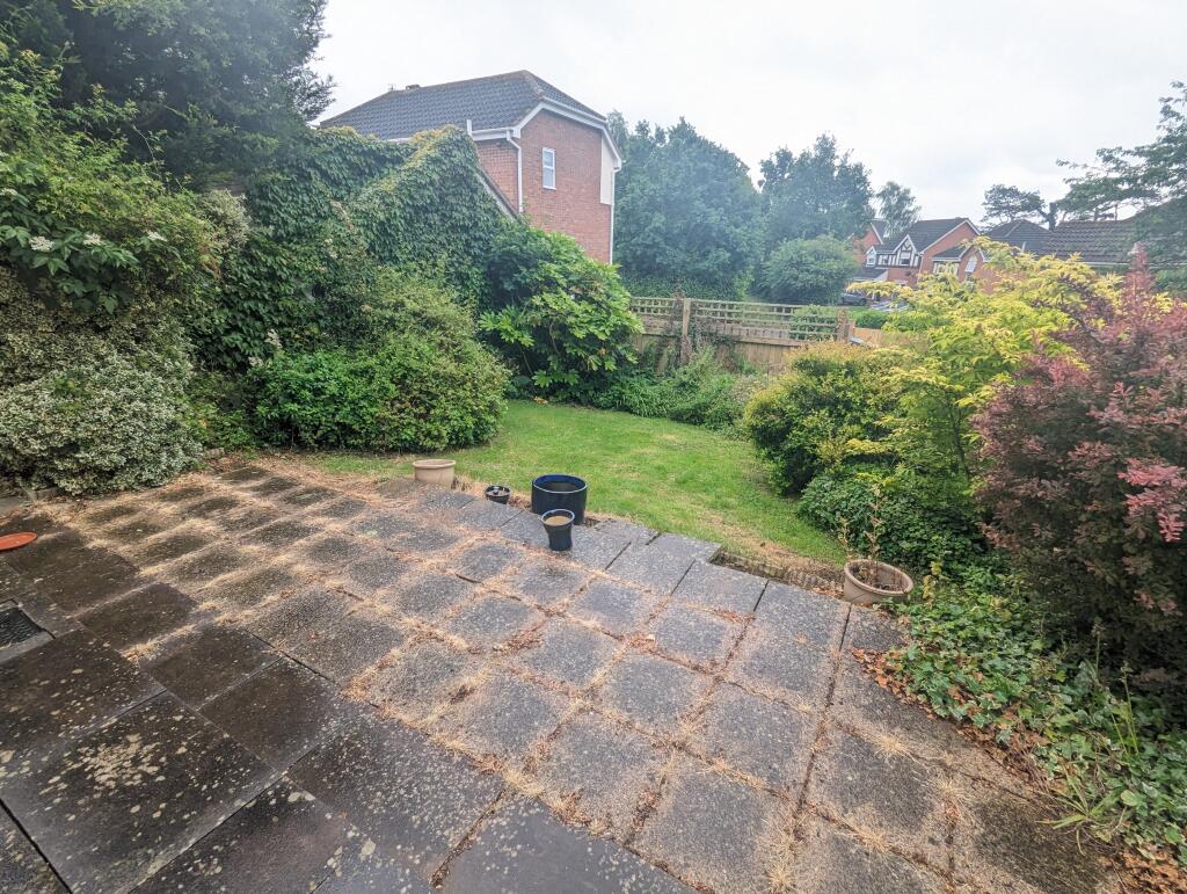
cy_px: 447
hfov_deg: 94.4
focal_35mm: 16
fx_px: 549
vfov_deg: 78.2
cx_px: 594
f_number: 2.2
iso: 51
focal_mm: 2.35
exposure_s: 1/339
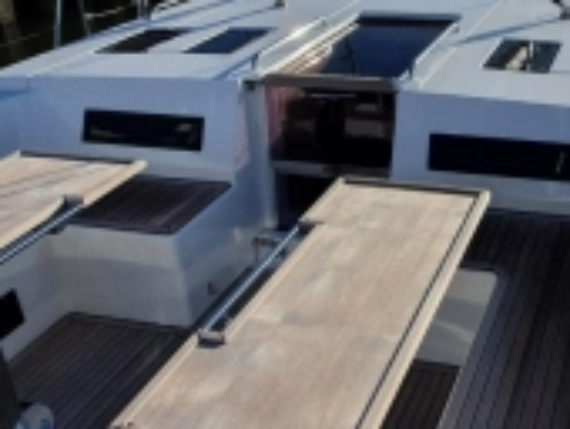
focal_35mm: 42
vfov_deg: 33.7
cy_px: 102
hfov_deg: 40.6
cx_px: 533
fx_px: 693
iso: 50
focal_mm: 1.8
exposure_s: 1/2896
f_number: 2.2
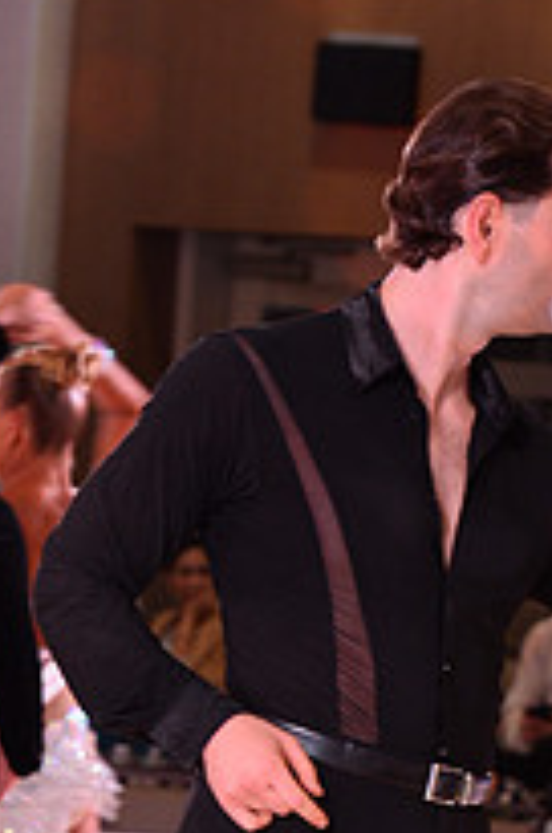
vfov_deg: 5.6
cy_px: 1085
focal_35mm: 368
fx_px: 8492
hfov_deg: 3.7
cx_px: 591
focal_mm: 130
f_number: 5.6
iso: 1250
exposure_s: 1/80
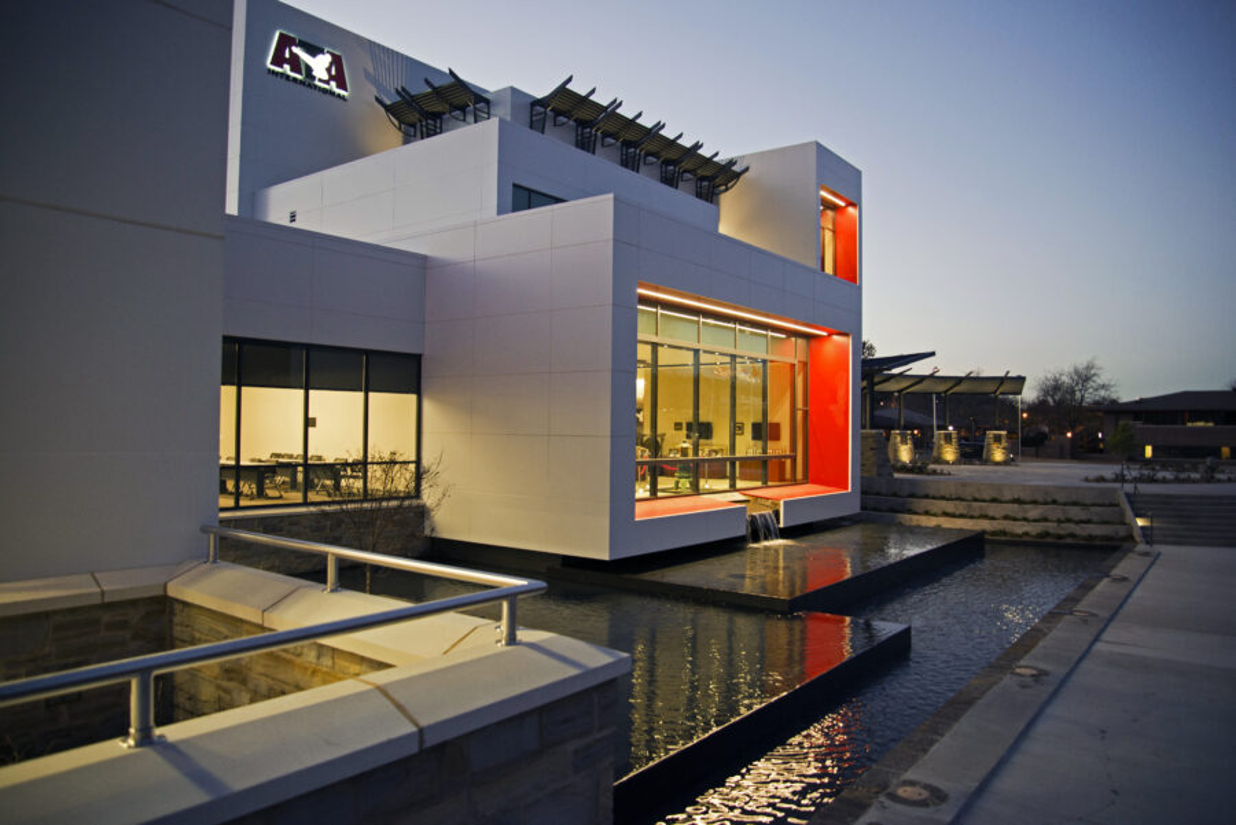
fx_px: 824
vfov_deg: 53.2
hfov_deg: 73.7
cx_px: 618
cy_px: 412
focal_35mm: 24
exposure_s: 1/30
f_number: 3.5
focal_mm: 24
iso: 800
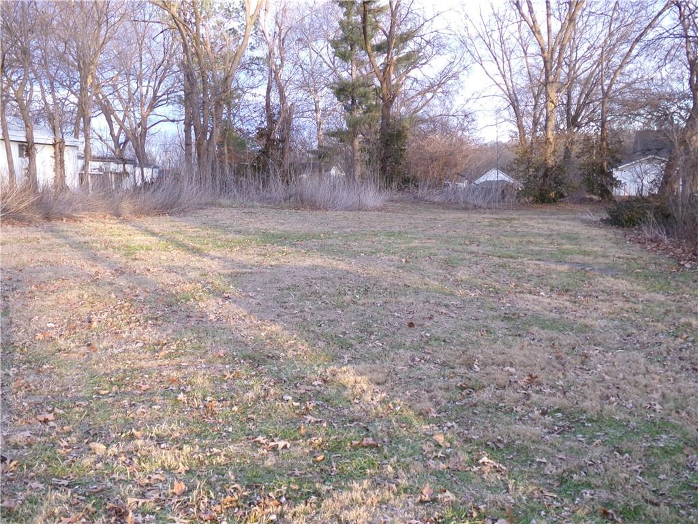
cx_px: 349
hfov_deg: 50.1
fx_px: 746
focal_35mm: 37
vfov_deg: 38.7
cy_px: 262
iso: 164
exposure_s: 1/34
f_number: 4
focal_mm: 6.6
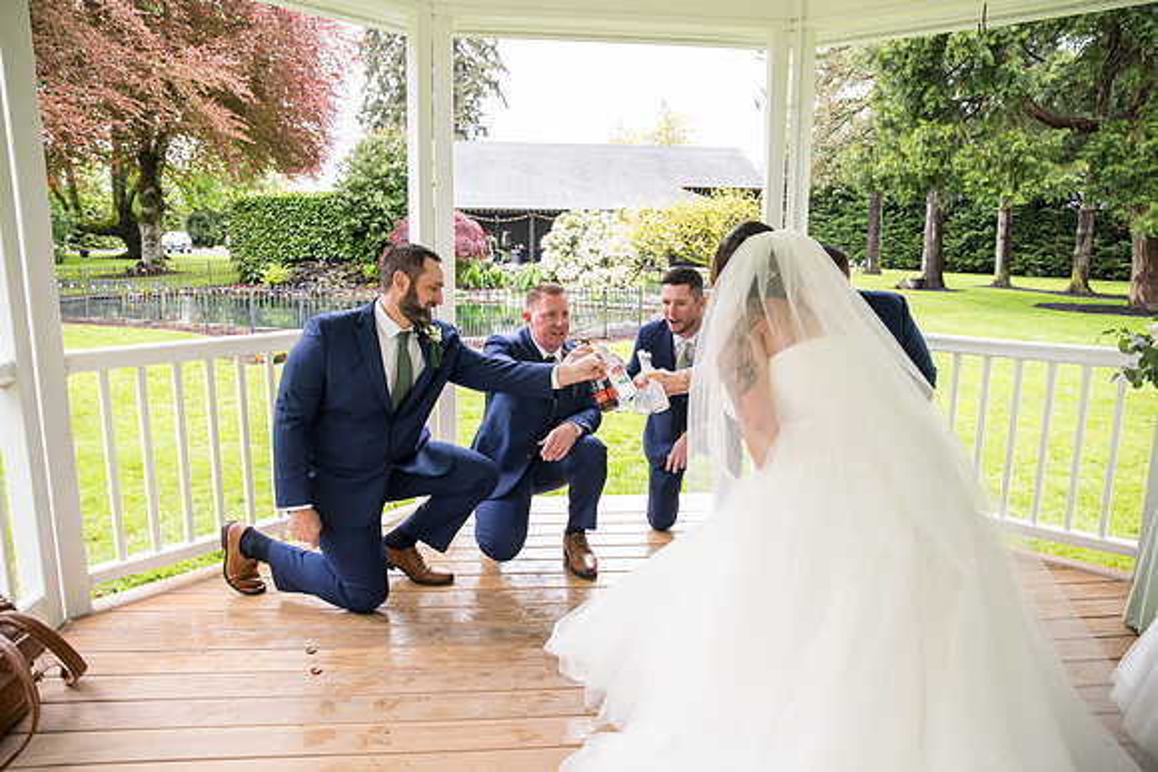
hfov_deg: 73.7
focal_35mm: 24
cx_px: 579
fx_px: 772
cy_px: 386
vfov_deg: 53.2
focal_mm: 24
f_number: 4
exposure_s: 1/400
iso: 1600
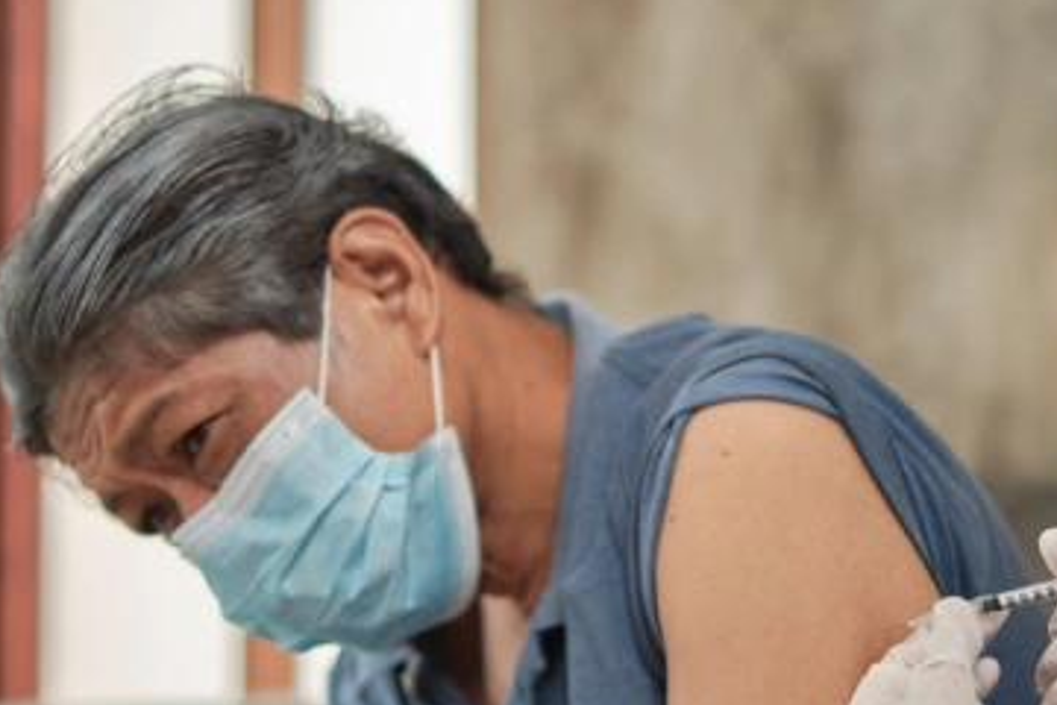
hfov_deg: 20.4
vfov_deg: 13.7
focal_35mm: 100
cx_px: 587
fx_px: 2936
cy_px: 413
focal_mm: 35
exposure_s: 1/240
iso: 200
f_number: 1.4
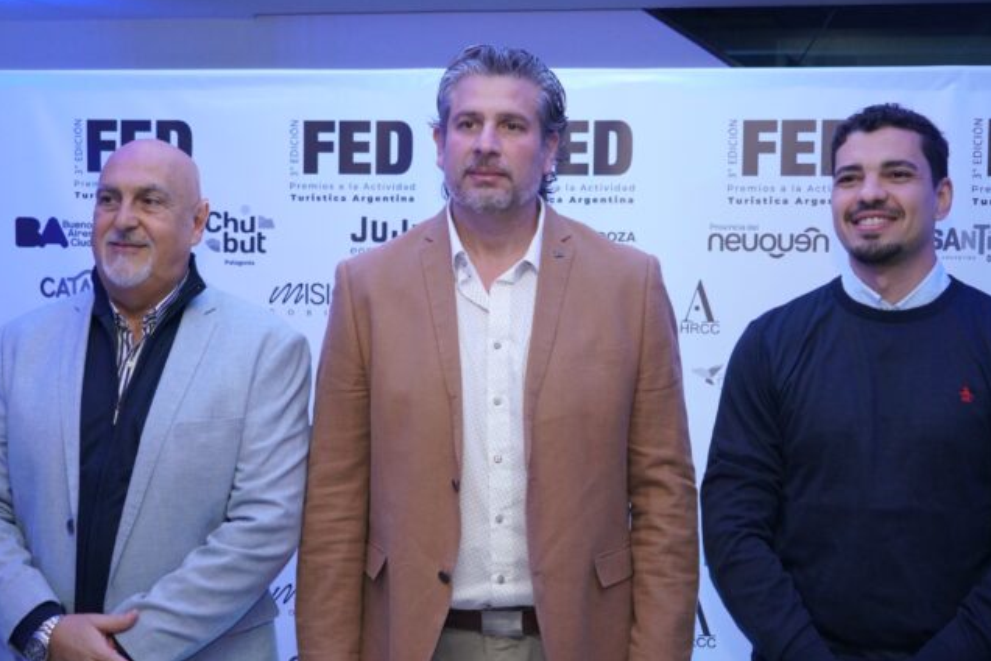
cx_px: 458
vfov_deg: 23.4
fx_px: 1596
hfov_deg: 34.5
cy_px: 340
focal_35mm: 58
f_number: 4.5
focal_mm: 48
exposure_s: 1/160
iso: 5000
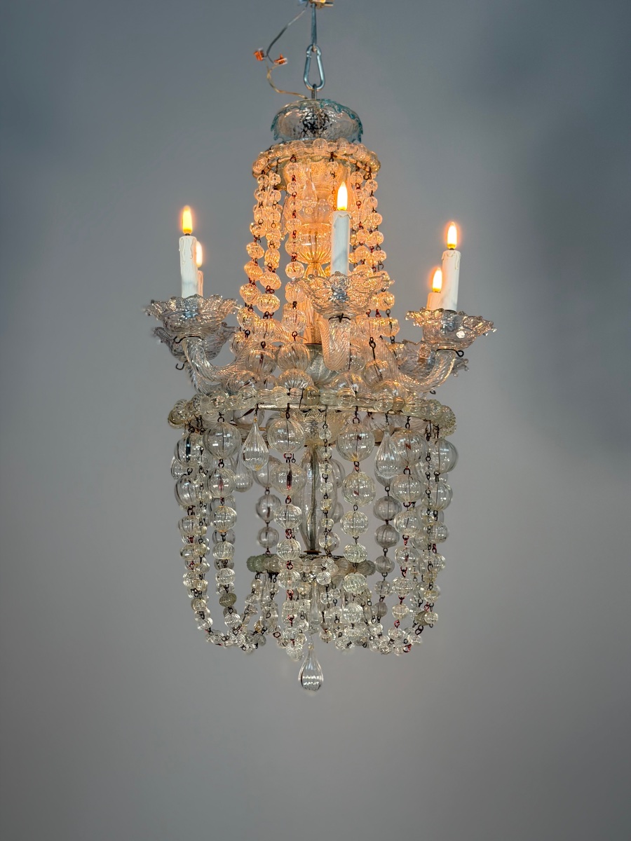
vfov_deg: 39.7
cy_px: 420
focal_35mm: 48
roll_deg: -0.5
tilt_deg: +7.3
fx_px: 1167
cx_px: 316
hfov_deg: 30.3
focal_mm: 6.76
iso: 80
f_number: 1.78
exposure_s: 1/100
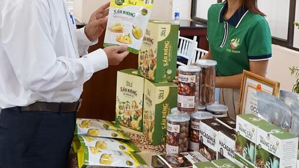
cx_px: 202
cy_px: 15
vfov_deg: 21.0
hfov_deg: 36.8
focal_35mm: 56
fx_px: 444
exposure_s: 1/60
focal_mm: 22
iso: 1250
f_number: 4
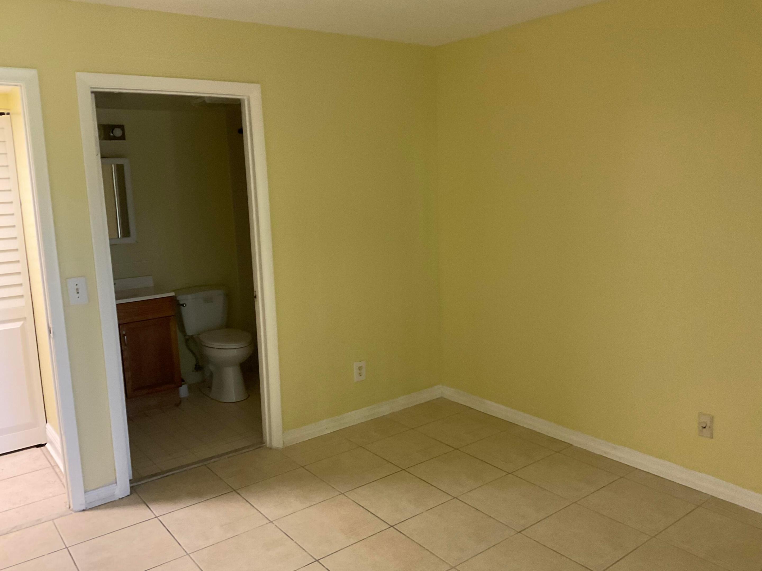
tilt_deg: -7.0
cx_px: 381
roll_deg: +1.9
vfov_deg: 48.2
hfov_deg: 61.7
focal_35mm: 29
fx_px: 638
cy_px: 286
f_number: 1.8
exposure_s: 1/40
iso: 200
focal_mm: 3
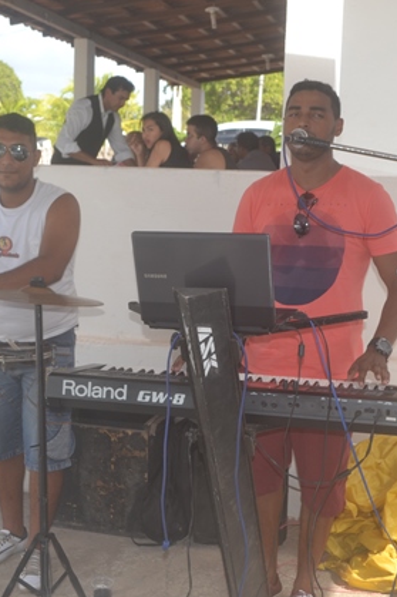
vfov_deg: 36.3
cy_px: 301
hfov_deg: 24.6
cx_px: 211
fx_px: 910
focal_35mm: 55
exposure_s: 1/200
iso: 100
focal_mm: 24
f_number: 5
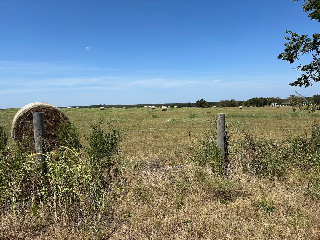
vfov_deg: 53.1
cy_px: 120
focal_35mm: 26
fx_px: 240
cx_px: 160
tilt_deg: -4.7
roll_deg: +2.8
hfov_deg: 67.3
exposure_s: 1/5587
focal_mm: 5.7
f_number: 1.5
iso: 50
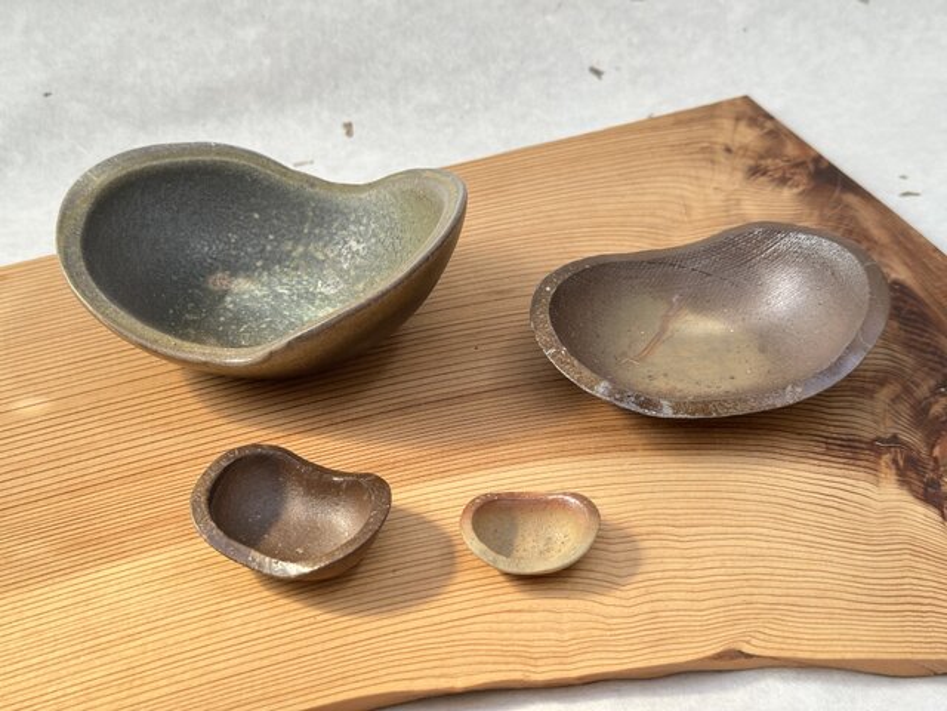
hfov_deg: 39.7
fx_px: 1313
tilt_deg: -40.0
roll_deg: +0.3
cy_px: 356
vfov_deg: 30.3
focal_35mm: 48
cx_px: 474
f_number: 1.78
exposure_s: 1/155
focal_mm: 6.86
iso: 64
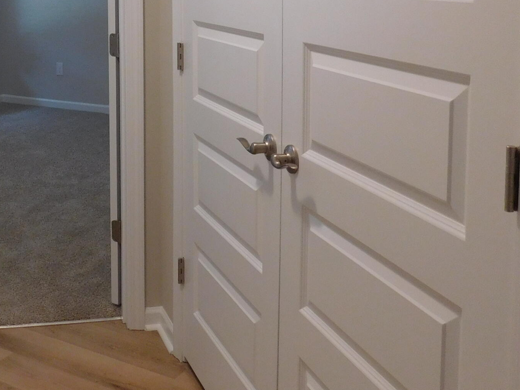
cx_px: 18
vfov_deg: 27.7
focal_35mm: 51
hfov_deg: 34.6
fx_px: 766
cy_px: 55
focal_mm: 4
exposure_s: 1/30
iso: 180
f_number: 3
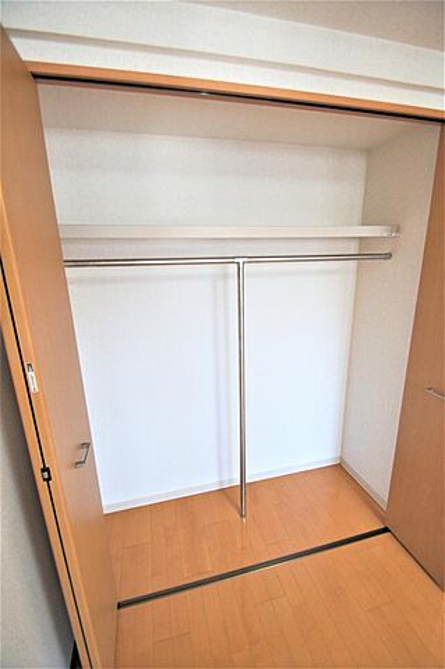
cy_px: 334
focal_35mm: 15
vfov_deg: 100.4
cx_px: 222
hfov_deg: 77.2
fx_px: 279
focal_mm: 10
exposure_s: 1/30
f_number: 3.5
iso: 250
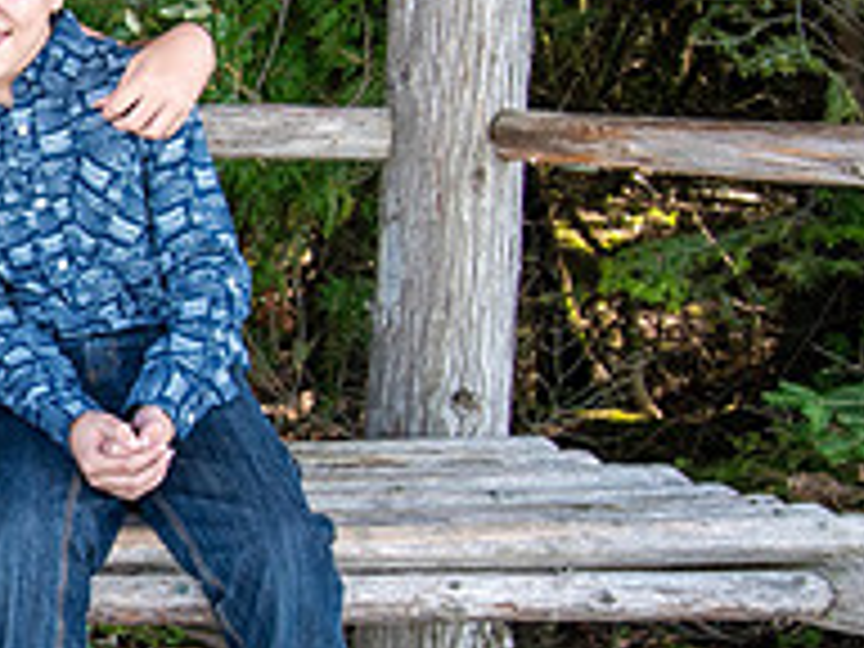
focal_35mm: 87
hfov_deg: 20.7
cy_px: 376
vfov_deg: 17.0
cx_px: -234
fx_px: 2171
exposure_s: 1/125
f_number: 5.6
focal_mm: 20
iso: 400
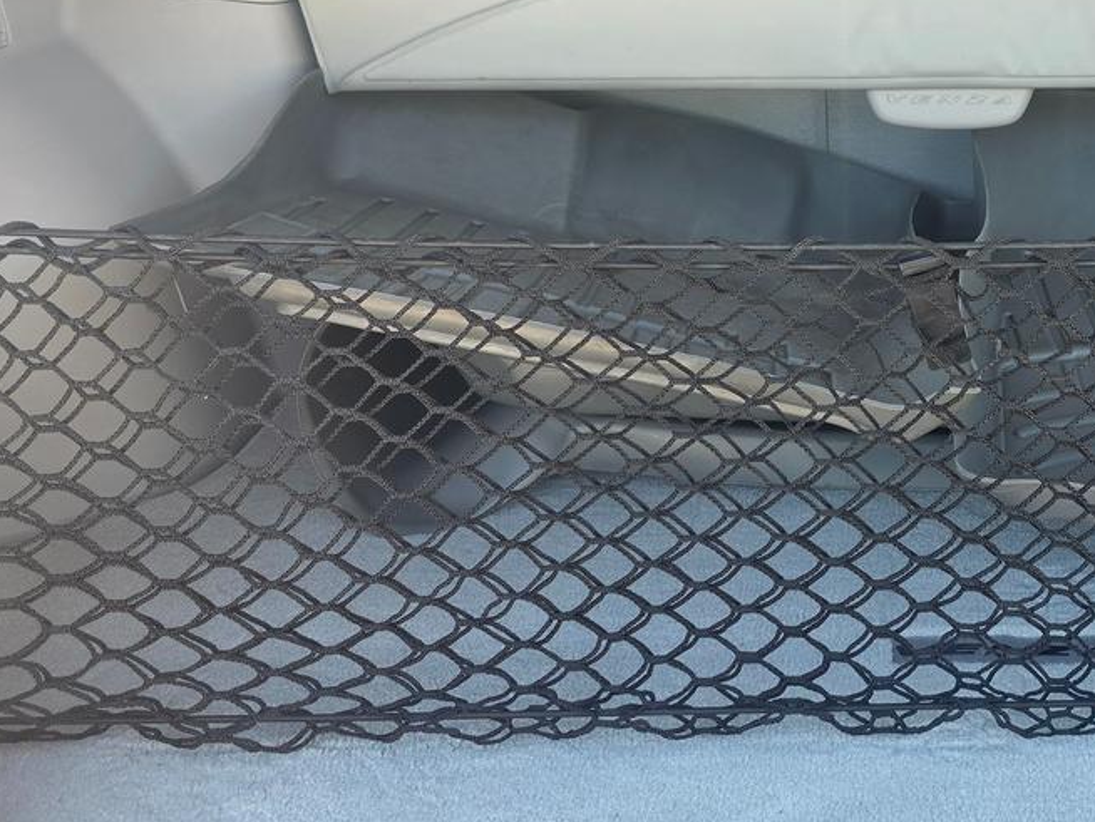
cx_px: 958
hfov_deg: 39.4
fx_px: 1424
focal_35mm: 45
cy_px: 328
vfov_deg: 32.1
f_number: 1.7
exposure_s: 1/180
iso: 80
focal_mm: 6.3
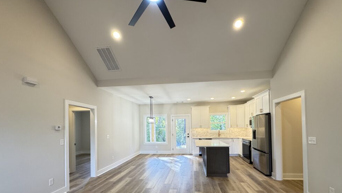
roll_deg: -0.7
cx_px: 176
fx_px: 145
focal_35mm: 16
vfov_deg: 65.7
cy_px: 125
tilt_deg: +0.8
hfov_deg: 99.3
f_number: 2.2
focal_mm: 2.22
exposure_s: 1/120
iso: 250
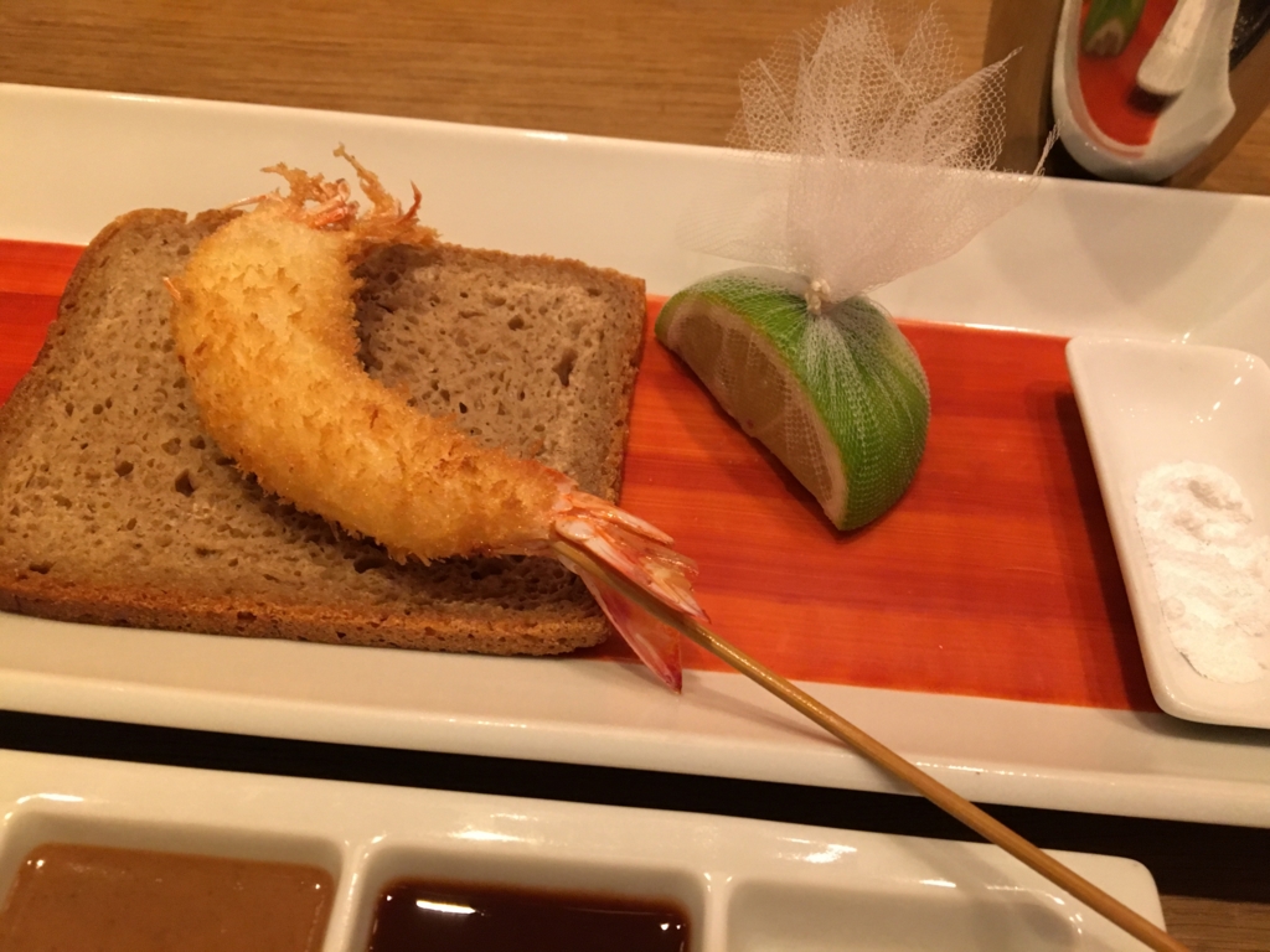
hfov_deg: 61.7
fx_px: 1064
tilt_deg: -52.6
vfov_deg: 48.2
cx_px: 635
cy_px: 476
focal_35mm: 29
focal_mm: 4.15
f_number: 2.2
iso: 200
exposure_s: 1/15
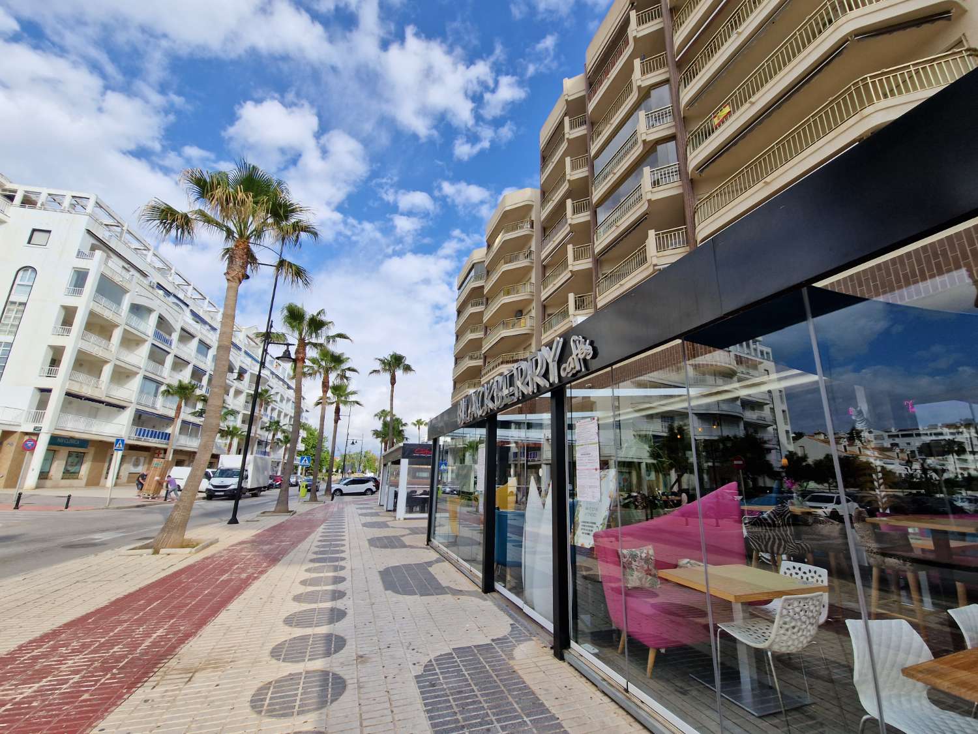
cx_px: 489
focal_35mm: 13
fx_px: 367
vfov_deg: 89.9
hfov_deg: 106.2
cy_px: 367
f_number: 2.2
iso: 50
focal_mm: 2.2
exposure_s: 1/1796
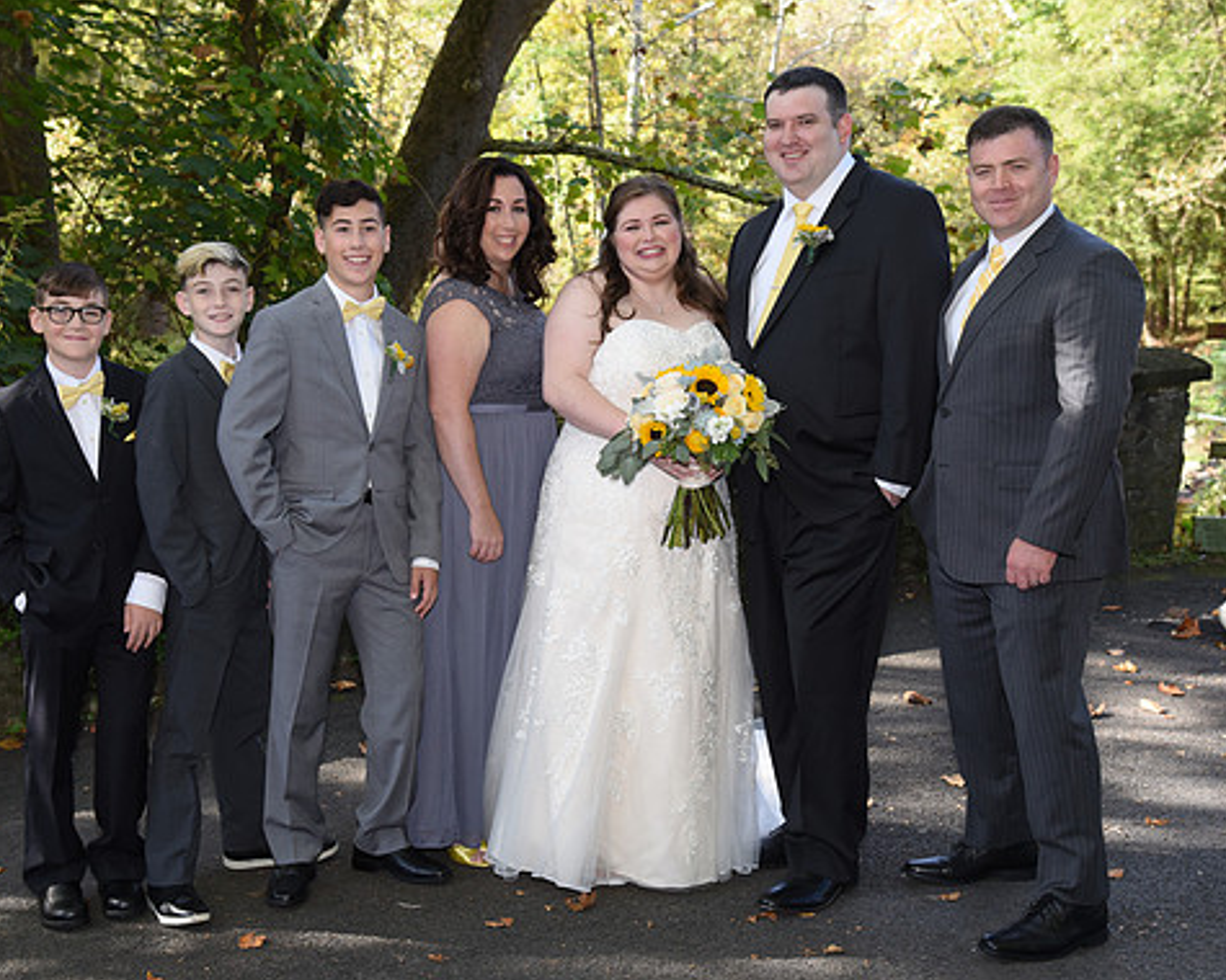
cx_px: 529
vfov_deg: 27.6
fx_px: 1996
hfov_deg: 34.1
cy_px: 489
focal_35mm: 55
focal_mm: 48
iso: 640
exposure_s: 1/200
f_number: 5.6
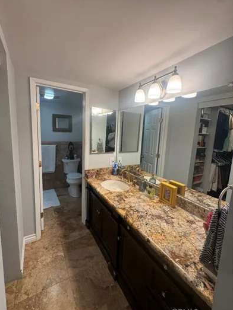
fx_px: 135
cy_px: 151
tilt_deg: -7.6
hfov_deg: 81.6
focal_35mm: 15
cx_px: 109
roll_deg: -2.2
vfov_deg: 98.2
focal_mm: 2.22
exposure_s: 1/120
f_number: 2.2
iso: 125
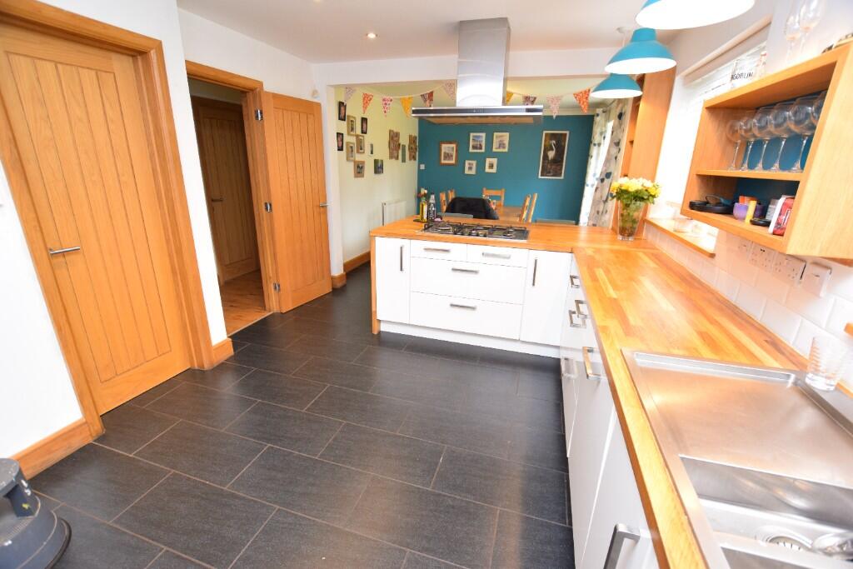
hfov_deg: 100.4
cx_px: 426
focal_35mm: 15
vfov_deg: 77.3
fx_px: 355
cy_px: 284
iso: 800
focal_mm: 10
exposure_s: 1/60
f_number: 3.5
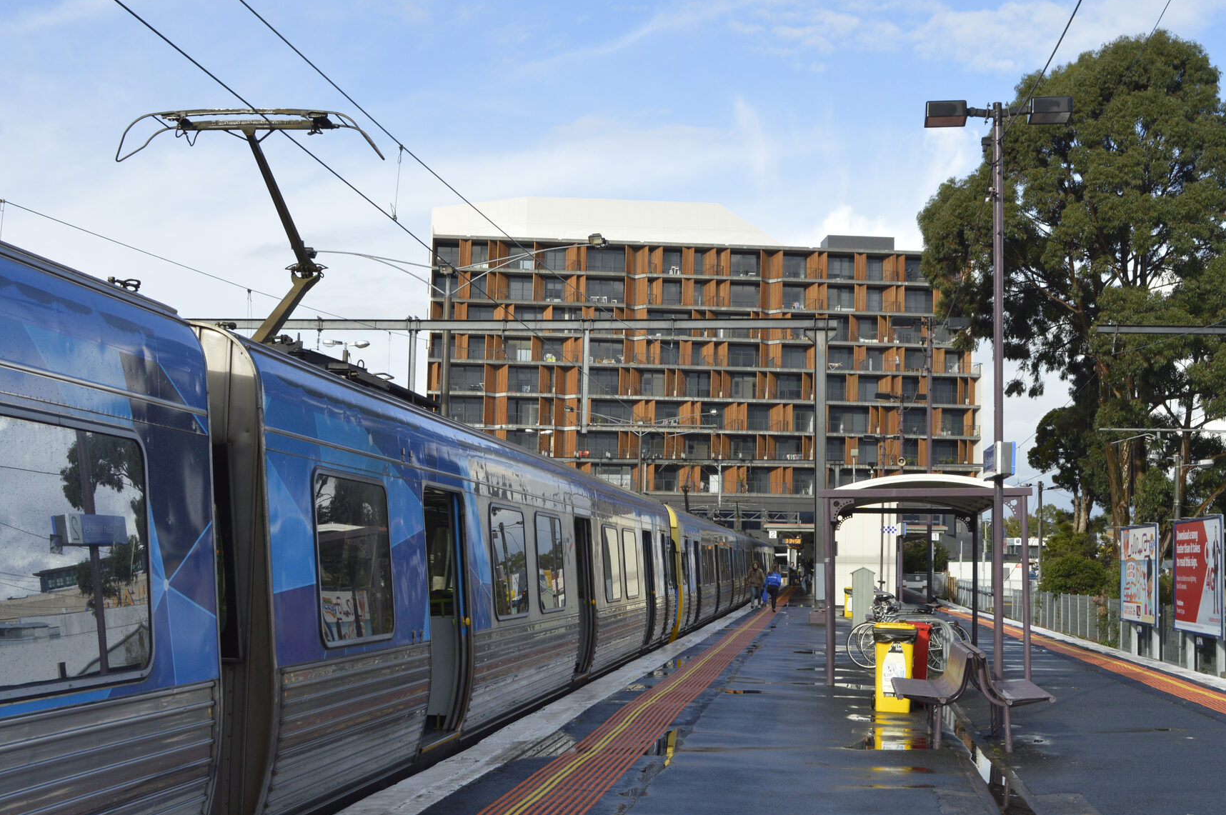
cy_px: 435
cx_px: 662
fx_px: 1599
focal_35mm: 47
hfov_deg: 41.9
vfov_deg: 28.6
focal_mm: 28
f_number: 10
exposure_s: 1/400
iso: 400
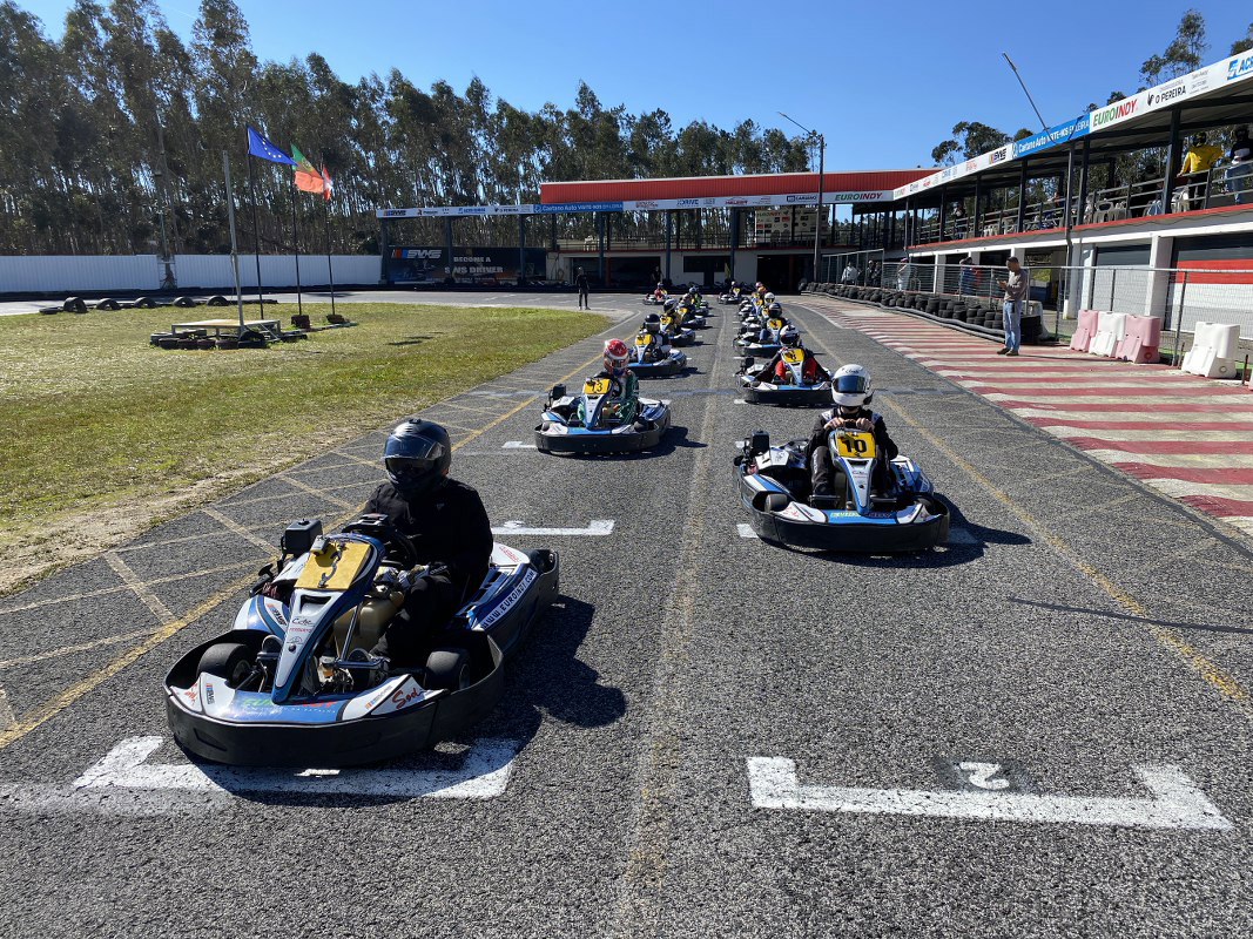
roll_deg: +1.3
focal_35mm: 26
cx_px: 626
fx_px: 941
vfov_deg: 53.1
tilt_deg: -12.8
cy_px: 470
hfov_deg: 67.3
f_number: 1.8
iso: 32
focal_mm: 4.25
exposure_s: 1/2358
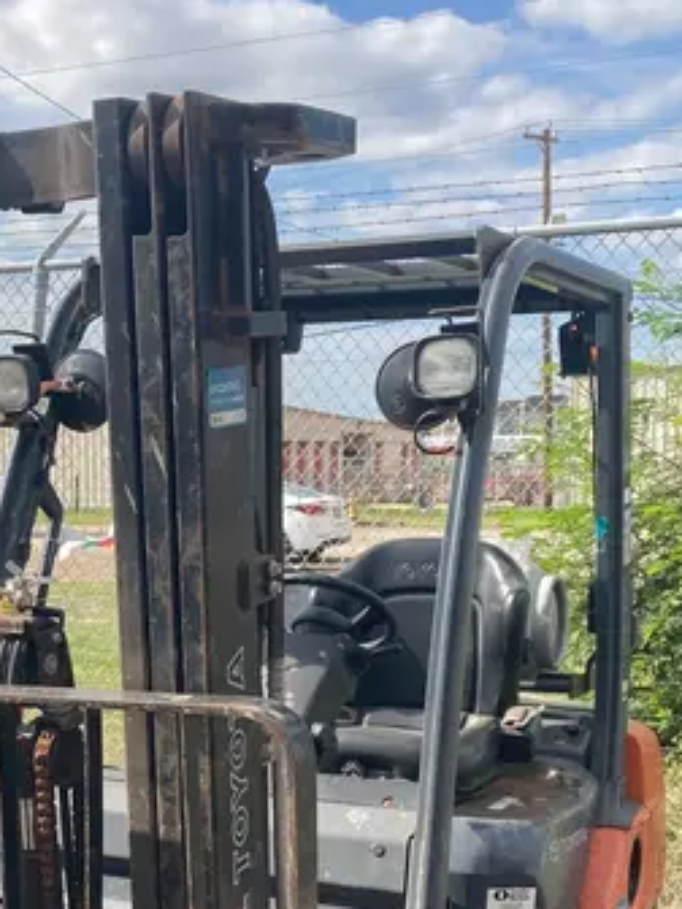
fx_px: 1602
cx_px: 154
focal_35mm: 61
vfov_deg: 30.6
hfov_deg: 23.7
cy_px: 772
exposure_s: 1/1215
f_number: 1.8
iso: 20
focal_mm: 3.99
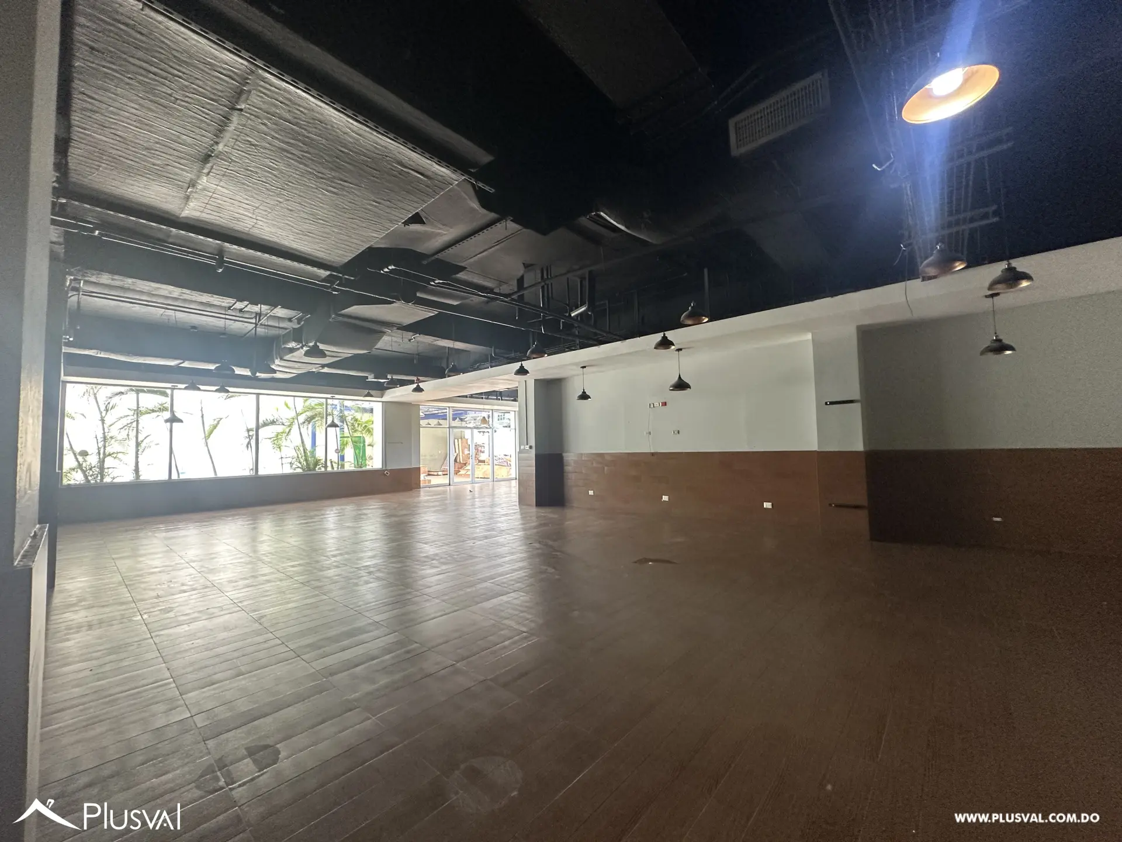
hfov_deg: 102.1
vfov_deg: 85.7
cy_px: 421
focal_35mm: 14
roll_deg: +1.0
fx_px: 454
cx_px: 561
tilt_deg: +4.1
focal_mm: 2.22
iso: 250
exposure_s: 1/120
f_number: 2.2
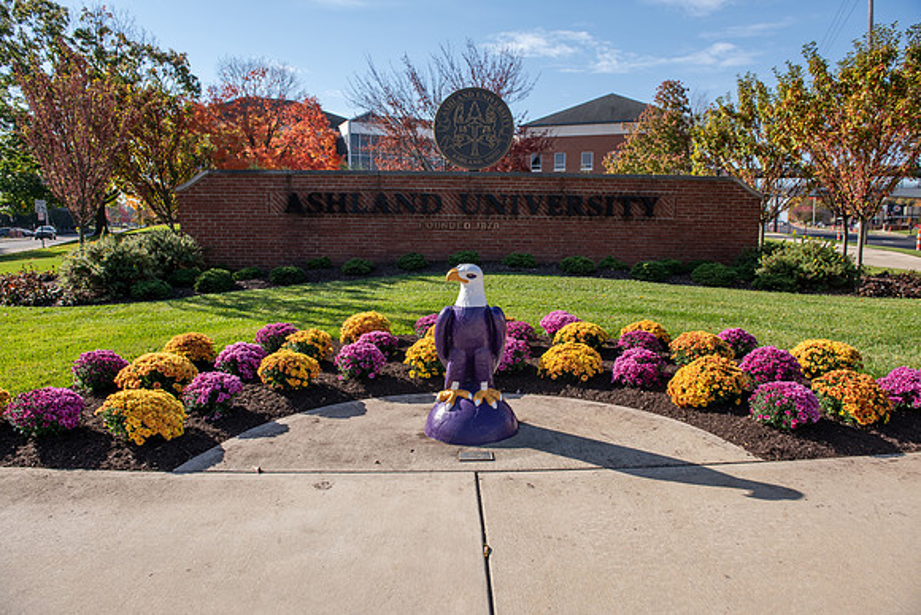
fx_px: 614
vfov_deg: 53.2
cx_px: 460
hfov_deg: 73.7
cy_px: 308
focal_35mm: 24
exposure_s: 1/640
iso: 250
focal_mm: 24
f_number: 5.6
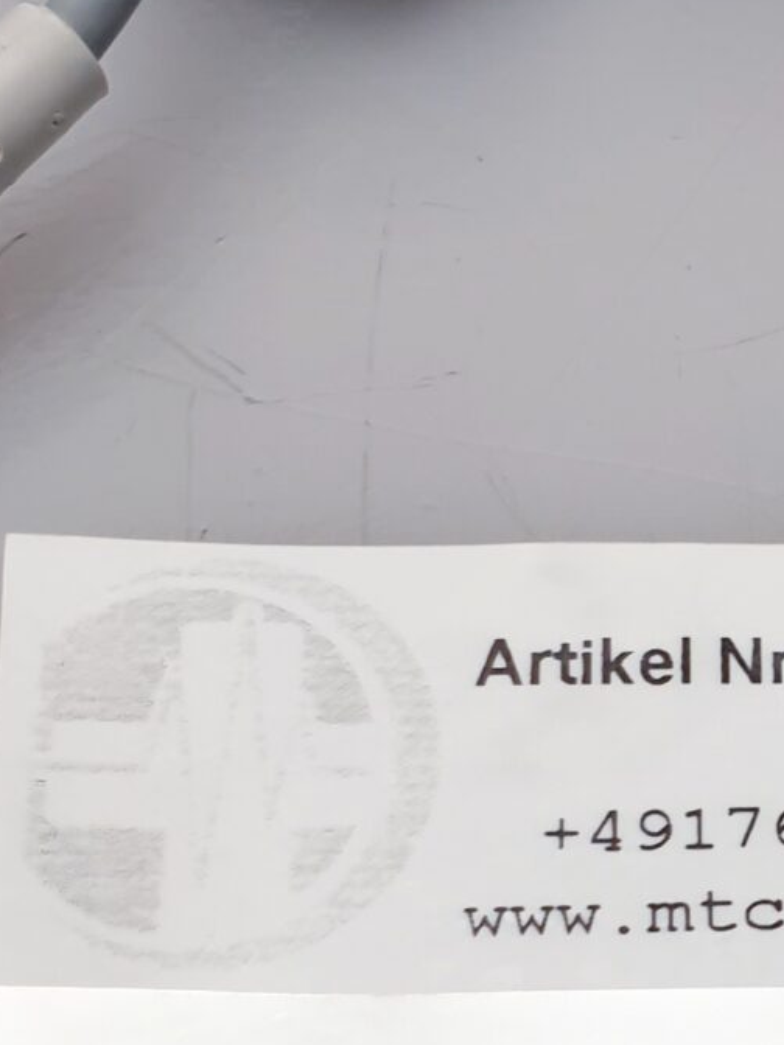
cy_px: 706
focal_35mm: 99
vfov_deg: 19.8
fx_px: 2990
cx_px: 935
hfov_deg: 14.5
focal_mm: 4.3
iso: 64
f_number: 2.4
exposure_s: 1/100
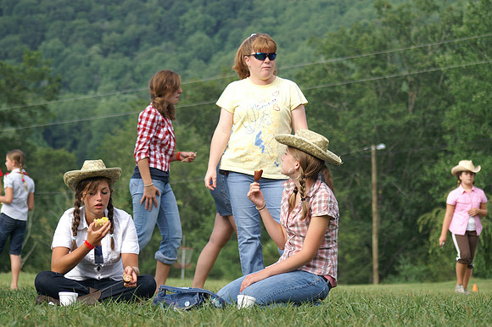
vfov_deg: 10.1
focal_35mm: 135
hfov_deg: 15.2
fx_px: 1844
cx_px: 246
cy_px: 164
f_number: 5
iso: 100
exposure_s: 1/320
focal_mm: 90
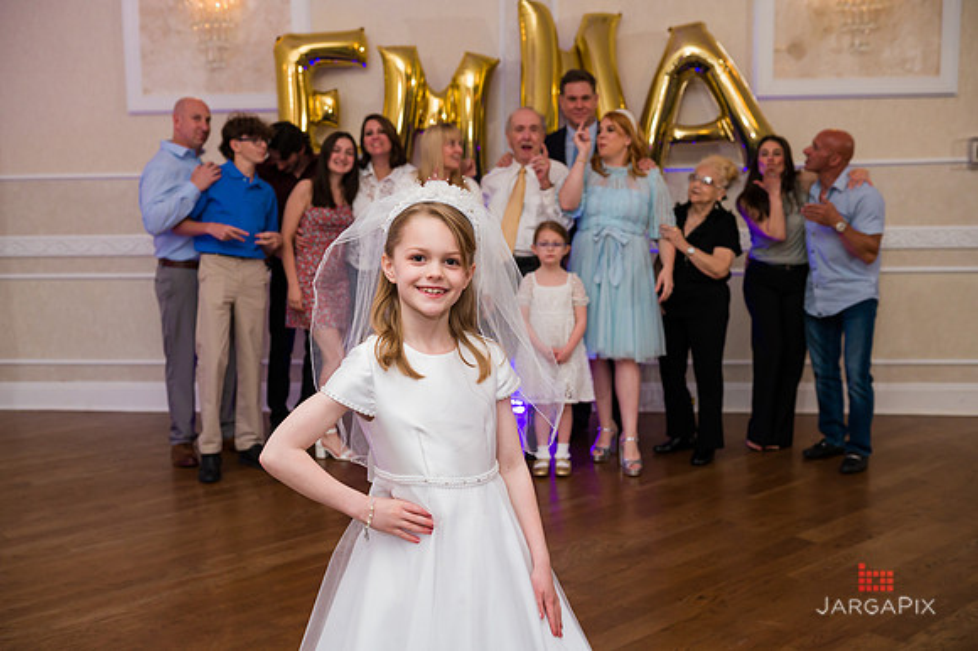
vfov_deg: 36.8
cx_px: 489
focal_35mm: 36
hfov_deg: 53.2
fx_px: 977
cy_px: 326
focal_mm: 36
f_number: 5
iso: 1250
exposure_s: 1/200
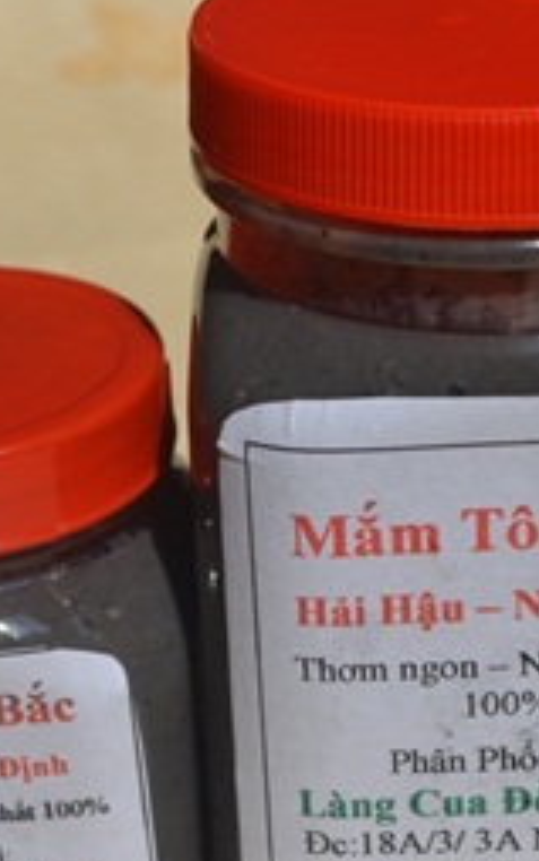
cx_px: 329
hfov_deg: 10.9
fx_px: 2817
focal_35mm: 120
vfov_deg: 17.4
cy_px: 524
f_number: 8
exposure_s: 1/500
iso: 110
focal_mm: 40
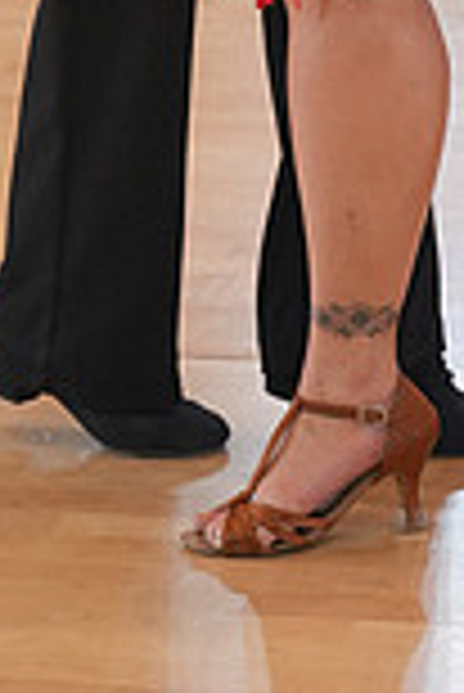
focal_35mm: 249
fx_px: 4803
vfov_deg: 8.0
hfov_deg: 5.5
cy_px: -558
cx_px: 417
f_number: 3.2
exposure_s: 1/500
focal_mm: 66
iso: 2500
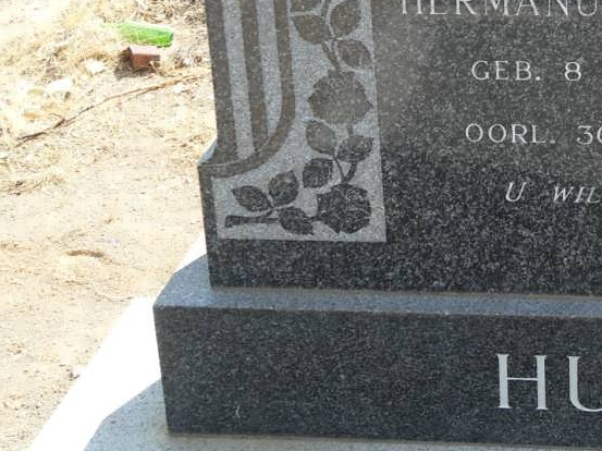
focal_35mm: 76
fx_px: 1321
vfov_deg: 19.0
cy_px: 44
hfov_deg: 24.7
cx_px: 574
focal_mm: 6.3
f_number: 3.5
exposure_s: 1/250
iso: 80
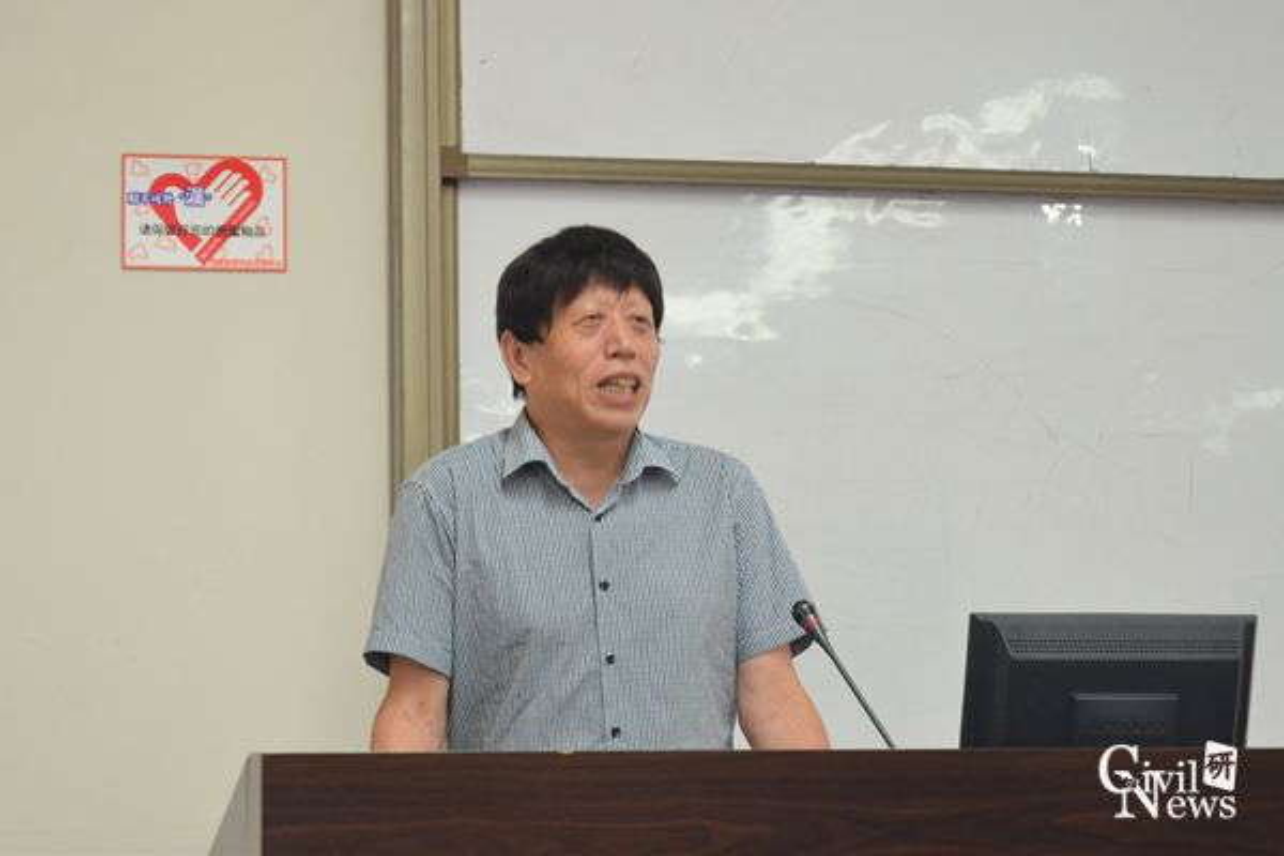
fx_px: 2942
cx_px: 642
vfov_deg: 16.6
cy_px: 428
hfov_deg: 24.6
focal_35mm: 82
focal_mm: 55
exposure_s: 1/15
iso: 1600
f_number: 5.6
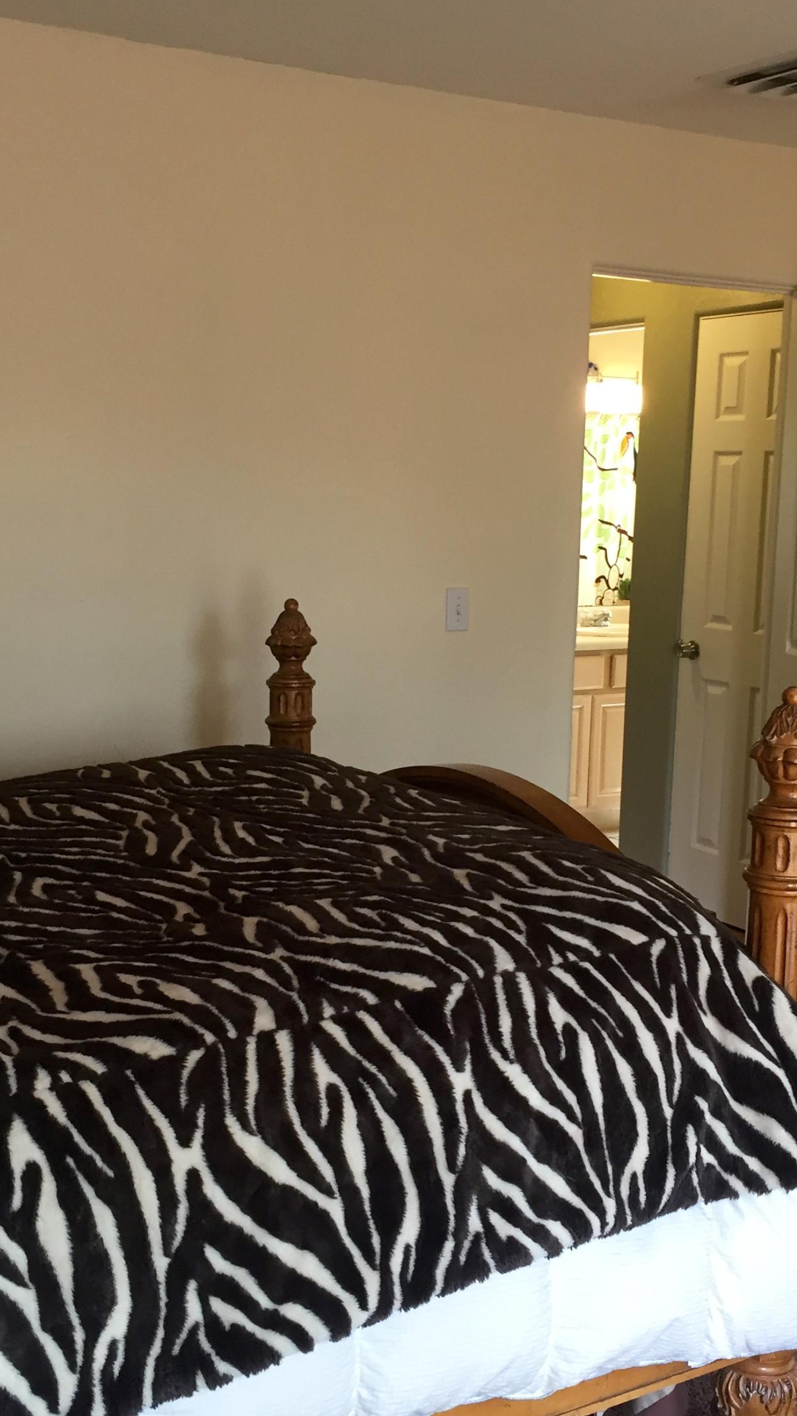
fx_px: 1615
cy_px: 703
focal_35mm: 43
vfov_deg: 47.4
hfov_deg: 27.7
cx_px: 382
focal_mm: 4.15
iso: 64
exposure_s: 1/30
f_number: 2.2
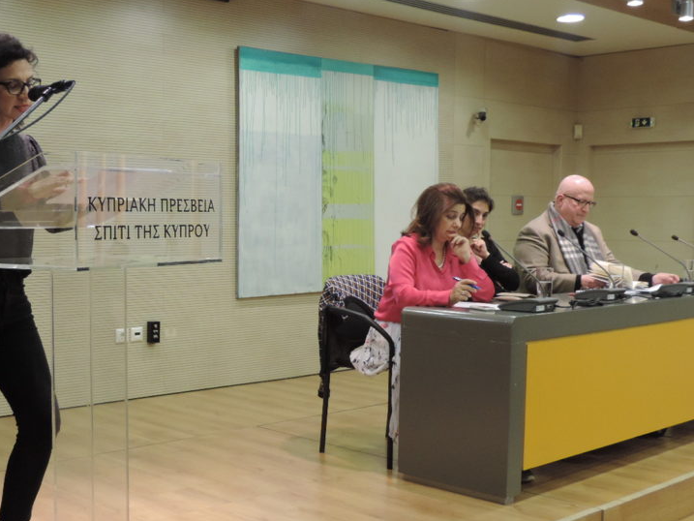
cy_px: 298
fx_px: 1003
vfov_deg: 29.1
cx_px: 276
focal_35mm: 50
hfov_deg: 38.0
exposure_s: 1/40
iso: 400
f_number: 3.3
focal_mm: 6.2
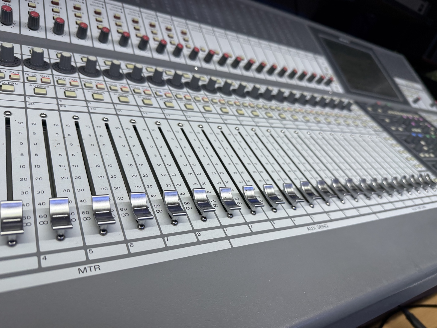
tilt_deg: -25.9
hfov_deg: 71.6
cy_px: 164
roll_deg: -18.2
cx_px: 218
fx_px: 303
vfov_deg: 56.8
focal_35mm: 24
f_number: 1.78
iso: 160
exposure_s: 1/100
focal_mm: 6.76
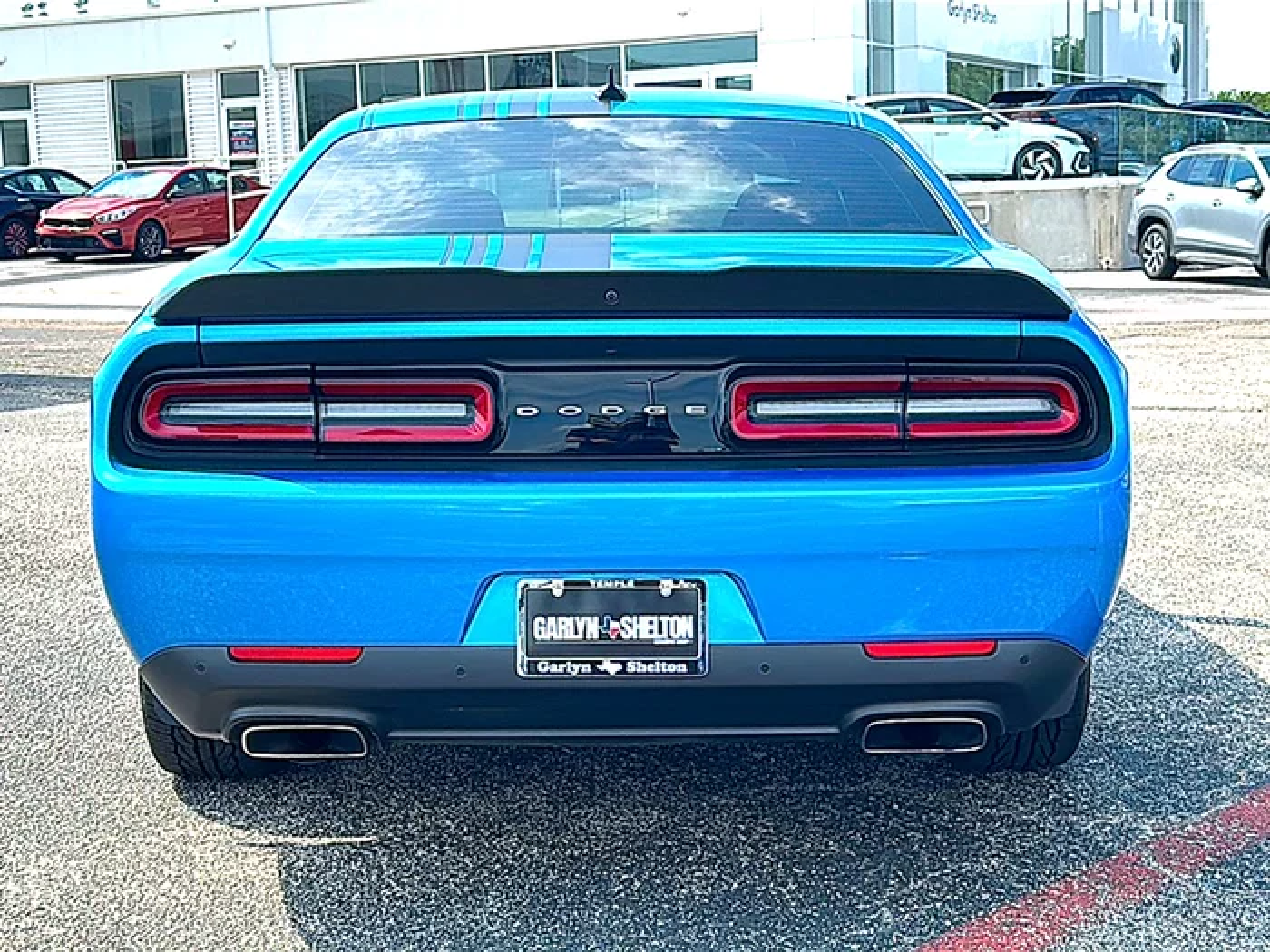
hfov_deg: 38.2
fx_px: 1834
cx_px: 635
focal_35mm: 50
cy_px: 476
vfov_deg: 29.1
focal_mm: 6.86
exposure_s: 1/2309
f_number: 1.78
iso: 80
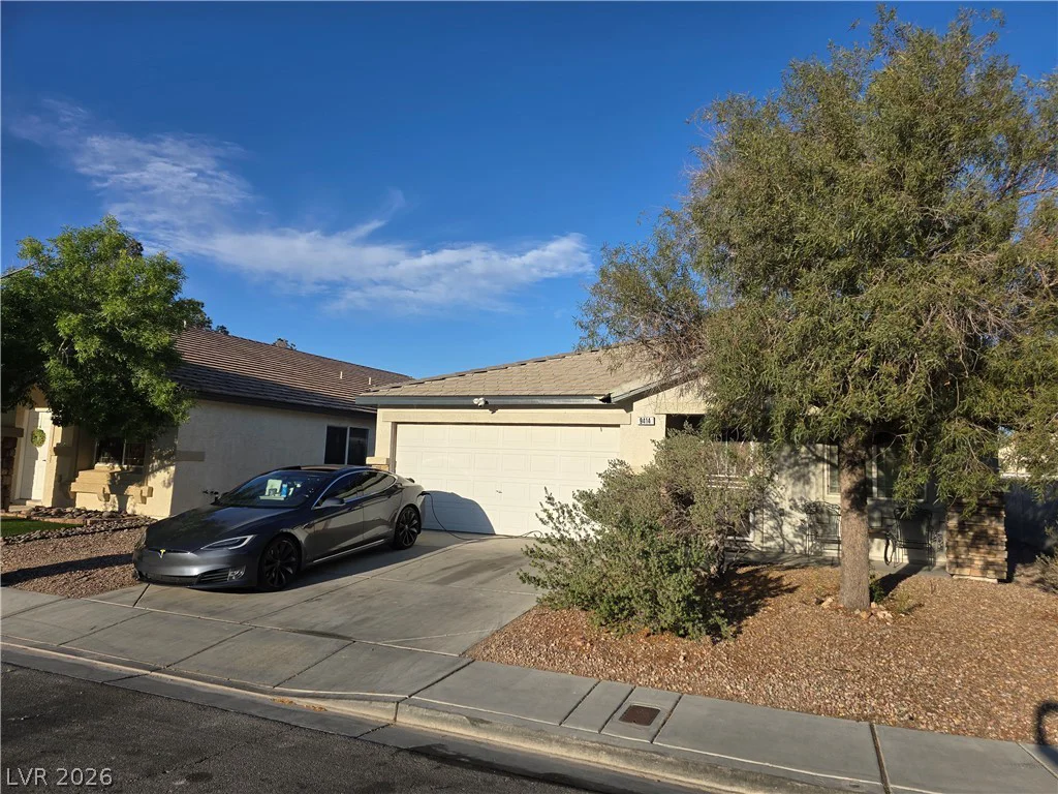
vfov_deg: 58.9
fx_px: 703
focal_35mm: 23
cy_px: 397
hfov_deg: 73.9
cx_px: 529
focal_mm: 6.3
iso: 12
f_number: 1.7
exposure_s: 1/917
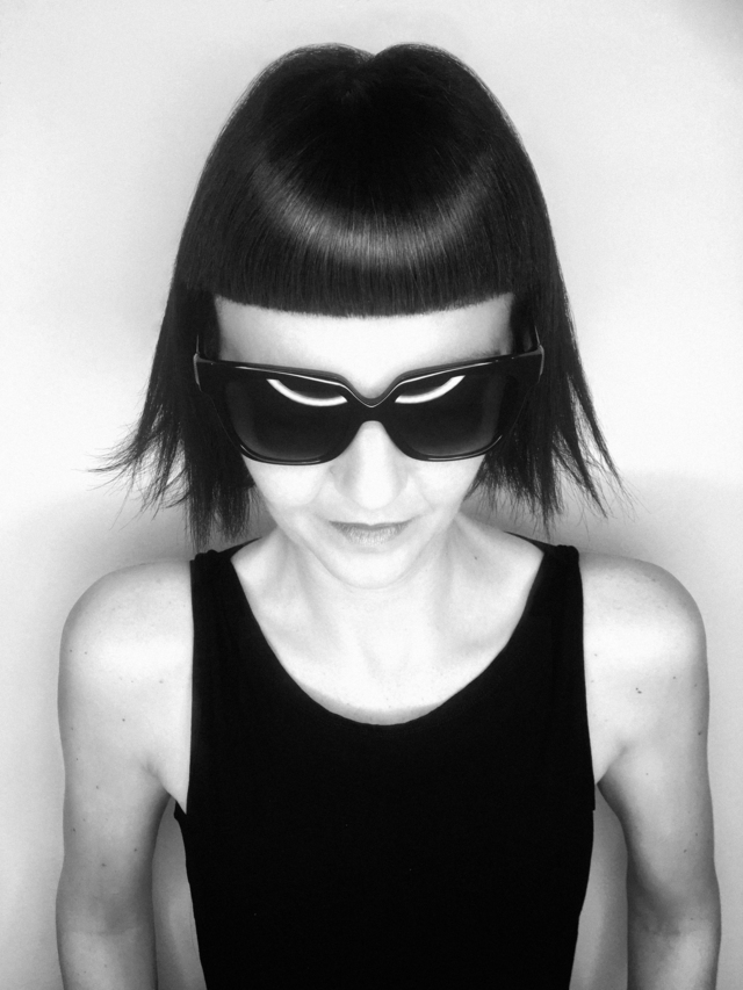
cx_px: 372
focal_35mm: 29
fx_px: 830
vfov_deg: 61.7
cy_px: 495
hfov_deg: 48.2
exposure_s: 1/100
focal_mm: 4.15
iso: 40
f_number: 2.2
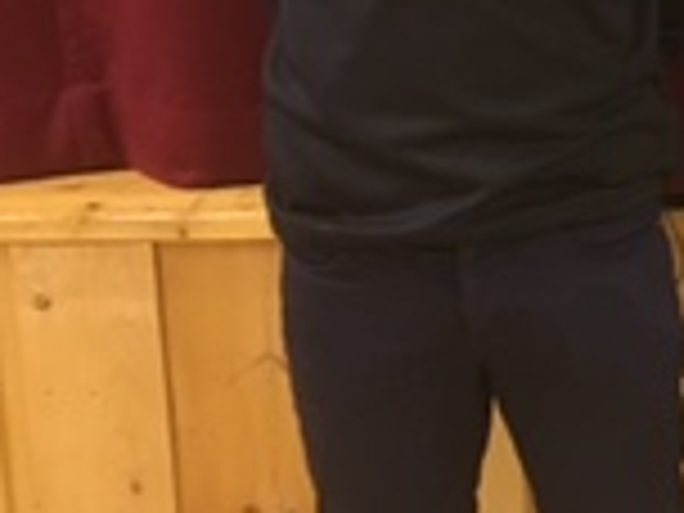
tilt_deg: -11.0
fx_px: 2411
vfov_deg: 12.1
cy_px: 99
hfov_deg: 14.4
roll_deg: +0.9
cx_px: 1192
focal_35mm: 122
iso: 200
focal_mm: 4.15
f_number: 2.2
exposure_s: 1/20
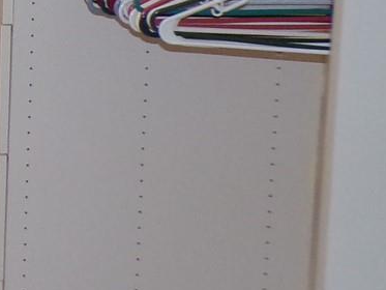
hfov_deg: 15.3
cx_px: -386
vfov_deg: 13.4
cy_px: -161
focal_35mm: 103
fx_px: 1149
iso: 200
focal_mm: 4.3
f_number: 3
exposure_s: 1/60
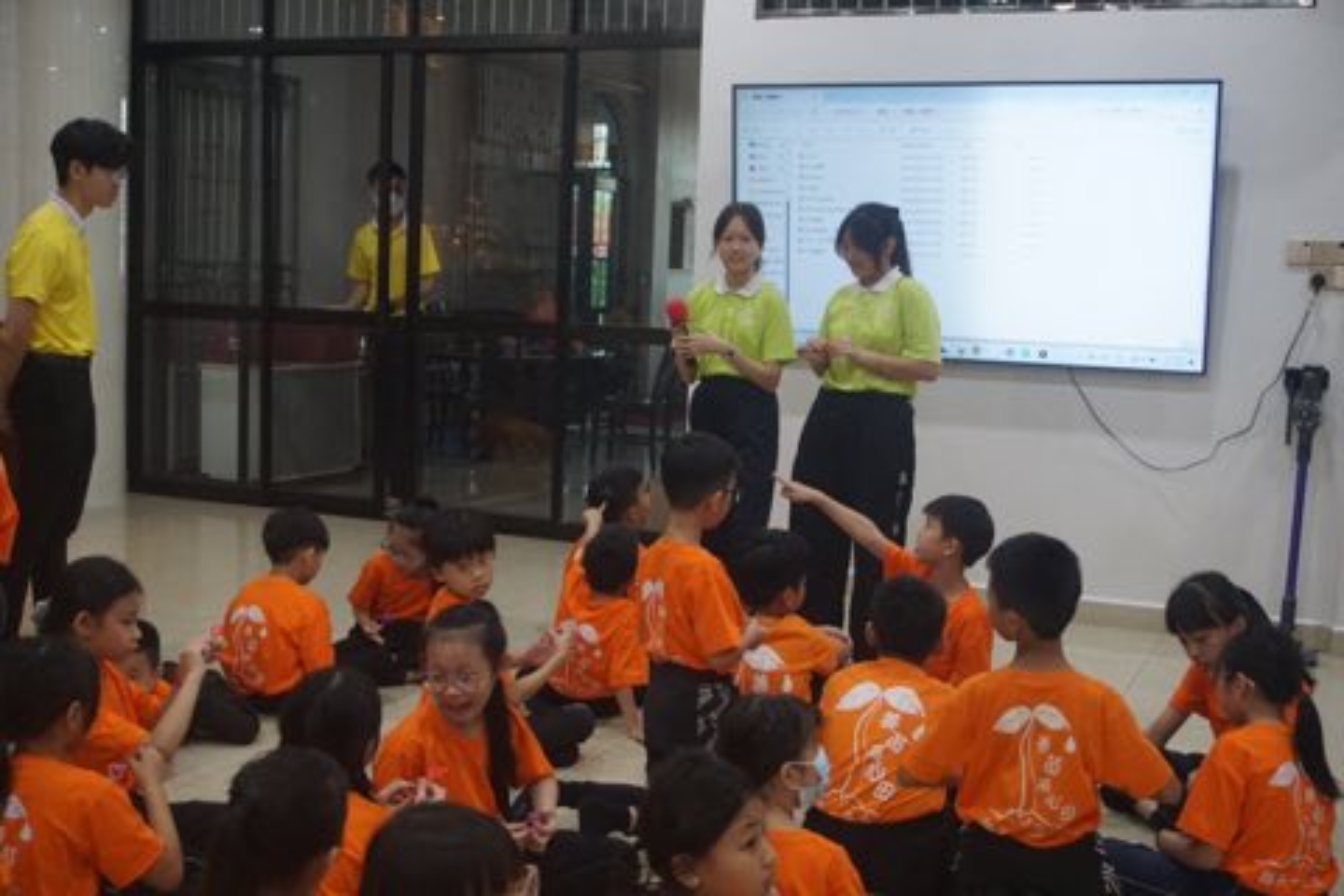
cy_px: 448
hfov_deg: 45.0
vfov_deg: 30.8
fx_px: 1624
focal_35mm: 44
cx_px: 672
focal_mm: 29
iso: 2500
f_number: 4.5
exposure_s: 1/160
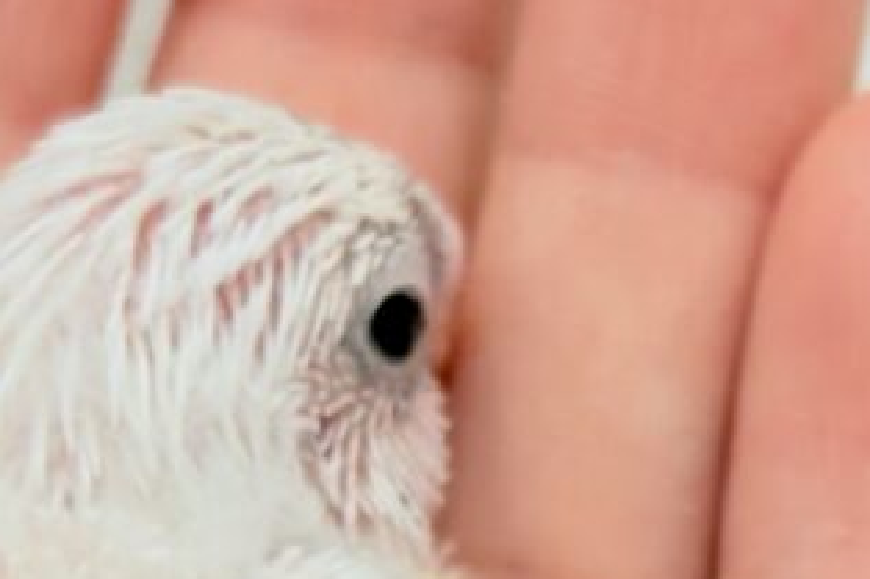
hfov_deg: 9.9
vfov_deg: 6.4
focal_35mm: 207
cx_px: 374
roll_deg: +1.5
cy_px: 1150
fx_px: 5000
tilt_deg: -17.3
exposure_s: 1/50
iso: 32
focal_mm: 5.96
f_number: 1.6
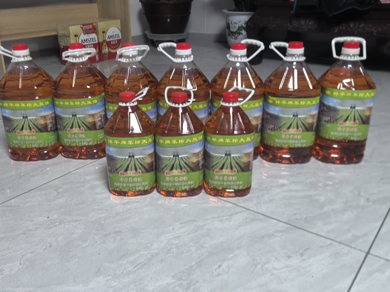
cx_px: 183
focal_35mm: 34
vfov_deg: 41.8
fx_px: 383
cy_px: 147
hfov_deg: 53.9
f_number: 2
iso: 400
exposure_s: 1/50
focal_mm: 6.35
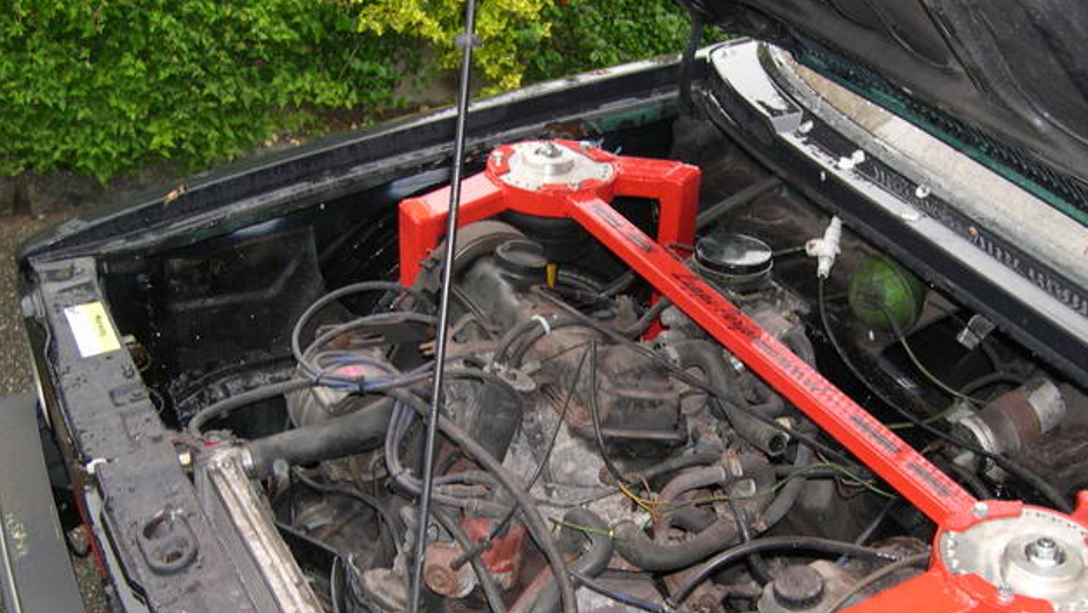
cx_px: 635
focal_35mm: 53
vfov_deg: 22.4
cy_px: 475
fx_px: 1529
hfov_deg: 39.0
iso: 100
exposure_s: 1/30
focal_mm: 8
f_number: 2.8
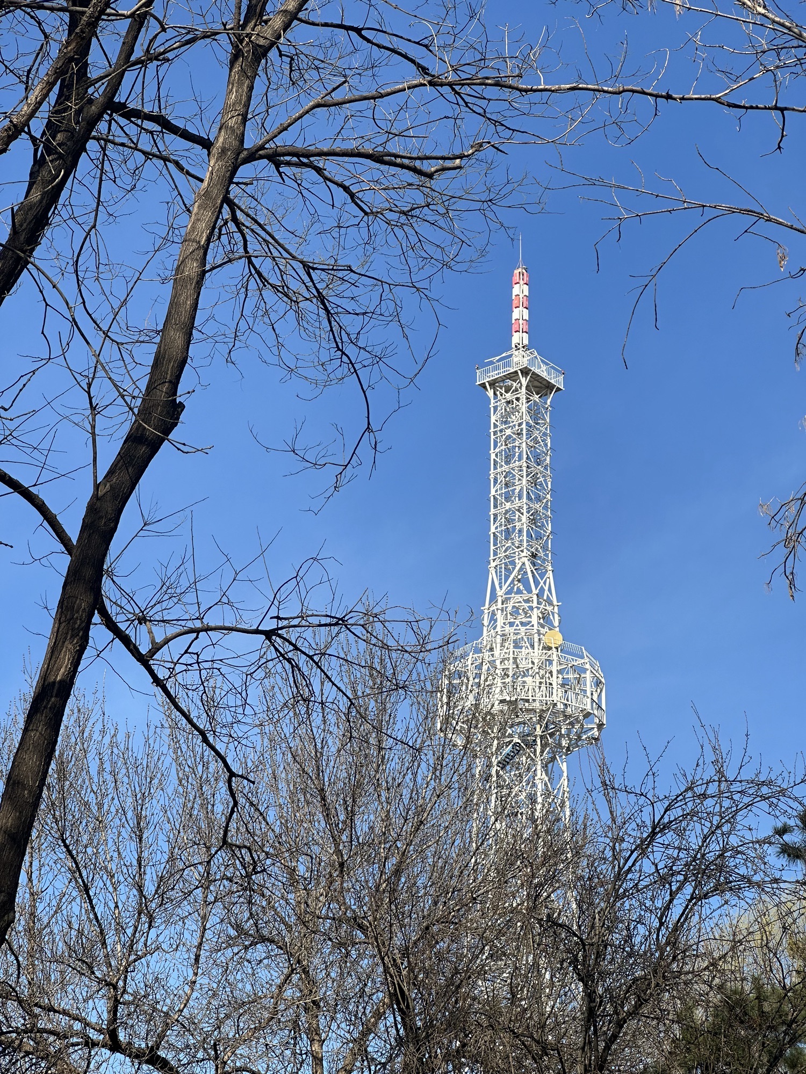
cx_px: 403
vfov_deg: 25.3
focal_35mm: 77
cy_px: 537
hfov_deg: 19.1
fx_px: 2390
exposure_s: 1/579
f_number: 2.8
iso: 32
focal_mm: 9
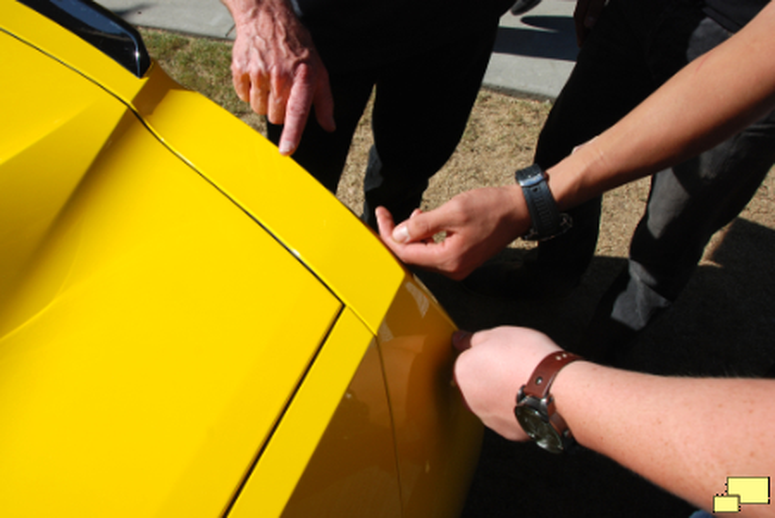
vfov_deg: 43.7
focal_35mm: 30
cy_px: 259
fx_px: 646
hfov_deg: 61.9
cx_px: 388
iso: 200
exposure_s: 1/320
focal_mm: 20
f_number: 9
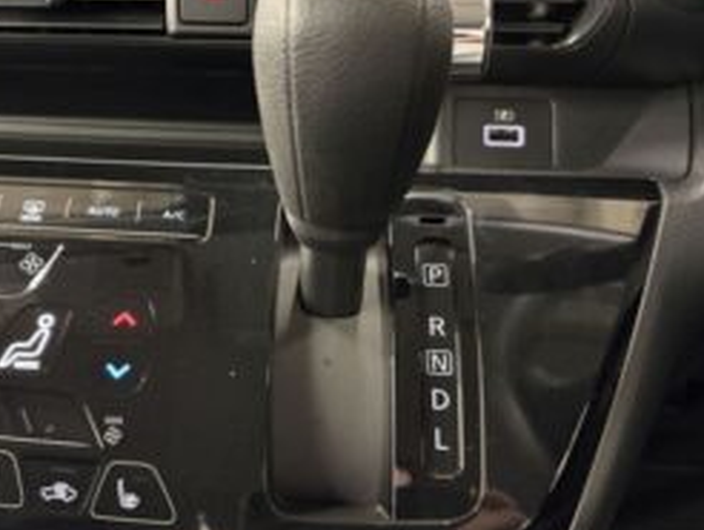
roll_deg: +0.1
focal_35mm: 37
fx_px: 753
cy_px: 251
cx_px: 249
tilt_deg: -24.9
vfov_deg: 38.7
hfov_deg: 49.4
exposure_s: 1/25
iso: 640
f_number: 1.6
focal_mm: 5.96
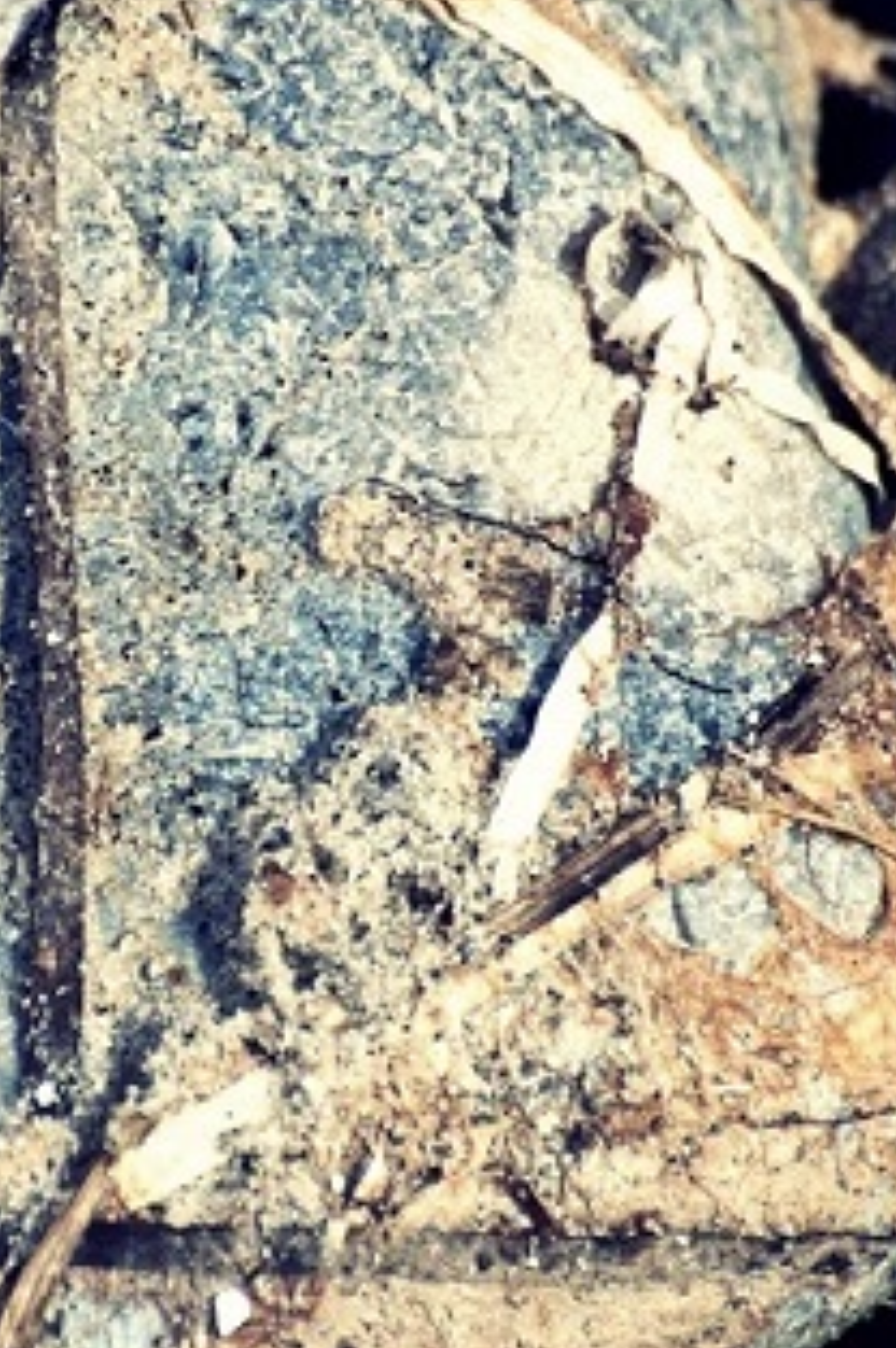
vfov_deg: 2.0
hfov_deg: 1.3
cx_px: 239
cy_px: 663
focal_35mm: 1051
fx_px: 39321
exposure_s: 1/500
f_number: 7.1
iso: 100
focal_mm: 300
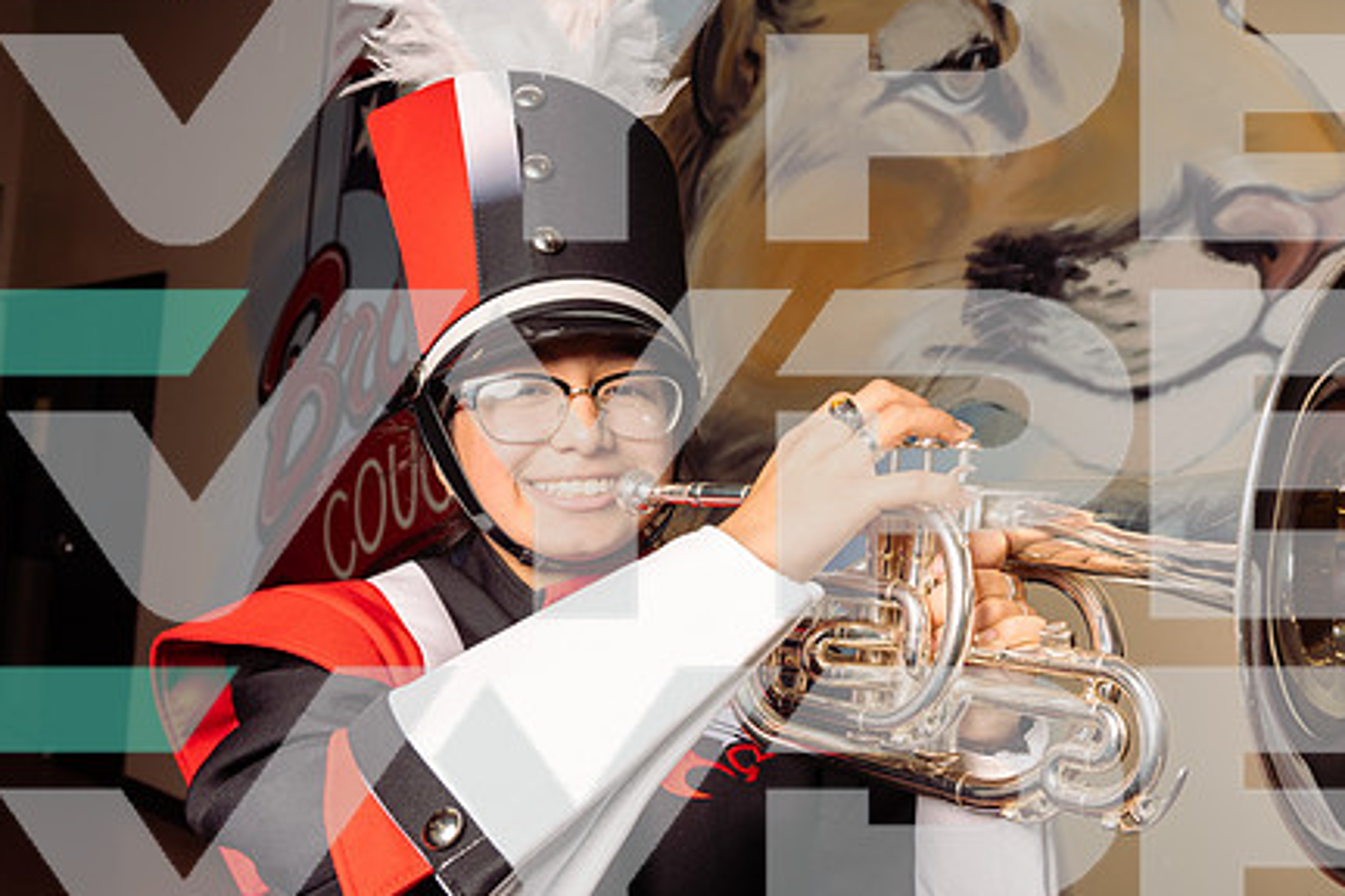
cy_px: 456
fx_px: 1606
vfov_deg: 31.2
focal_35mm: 43
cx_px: 716
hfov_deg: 45.4
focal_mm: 32
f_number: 9
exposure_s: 1/250
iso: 200
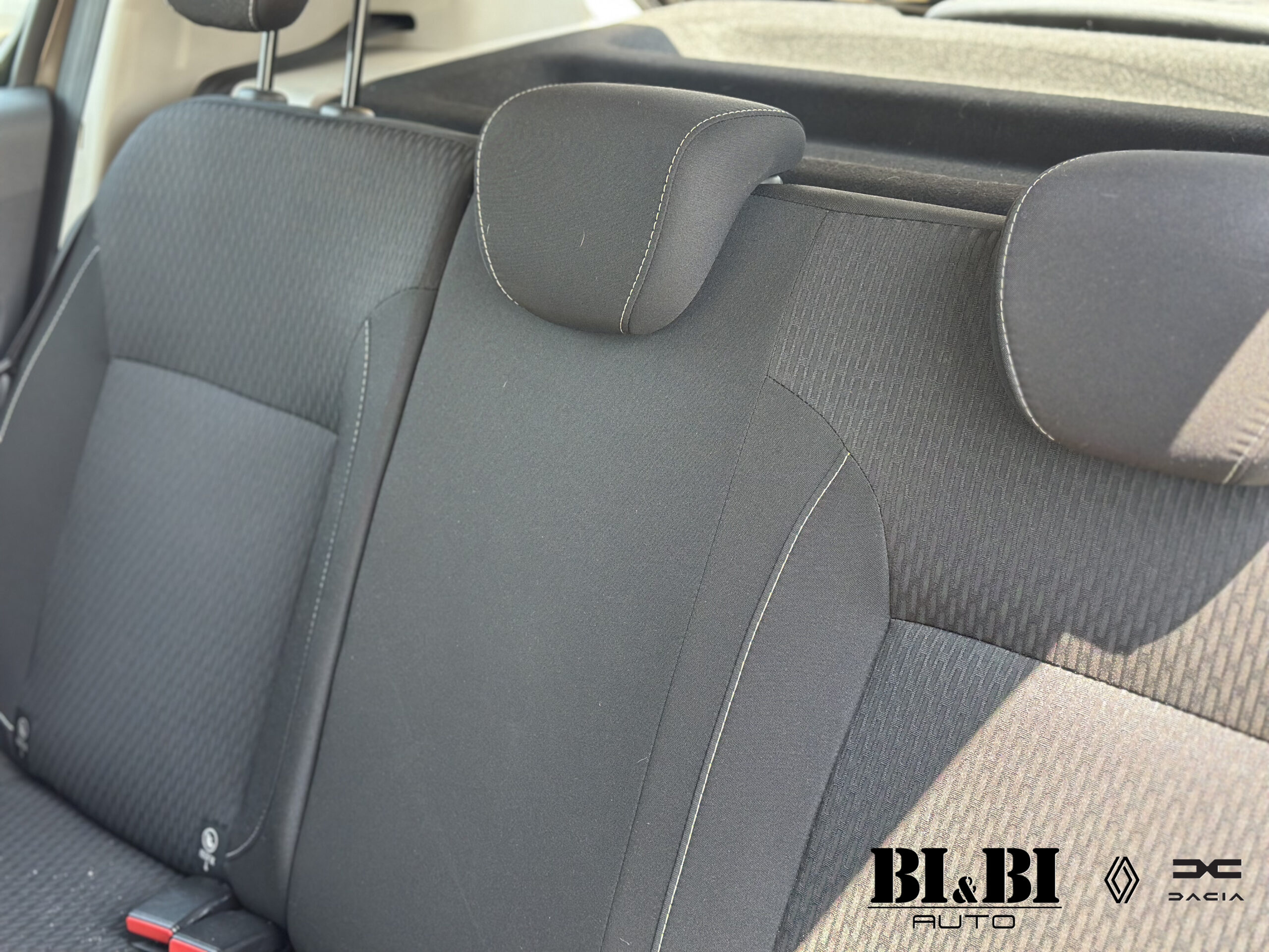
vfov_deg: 30.3
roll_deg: -0.1
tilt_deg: -19.6
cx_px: 634
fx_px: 1760
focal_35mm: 48
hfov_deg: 39.7
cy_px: 476
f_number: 1.78
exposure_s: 1/136
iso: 125
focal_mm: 6.86
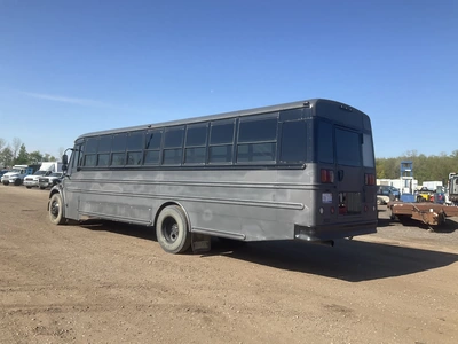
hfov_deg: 61.7
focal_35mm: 29
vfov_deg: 48.2
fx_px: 384
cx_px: 229
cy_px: 172
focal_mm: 3
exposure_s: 1/1377
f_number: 1.8
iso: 25
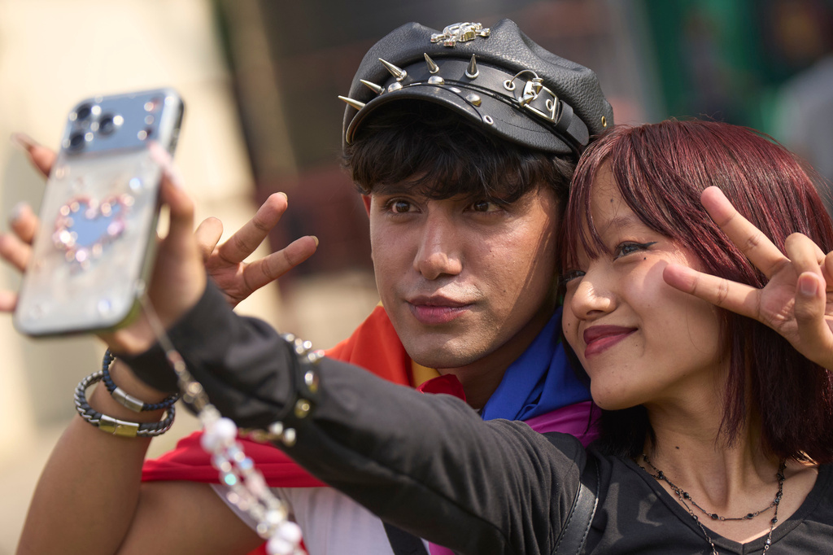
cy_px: 278
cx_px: 416
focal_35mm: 148
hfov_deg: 13.9
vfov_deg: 9.3
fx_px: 3423
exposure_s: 1/2500
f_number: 2.8
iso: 200
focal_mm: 99
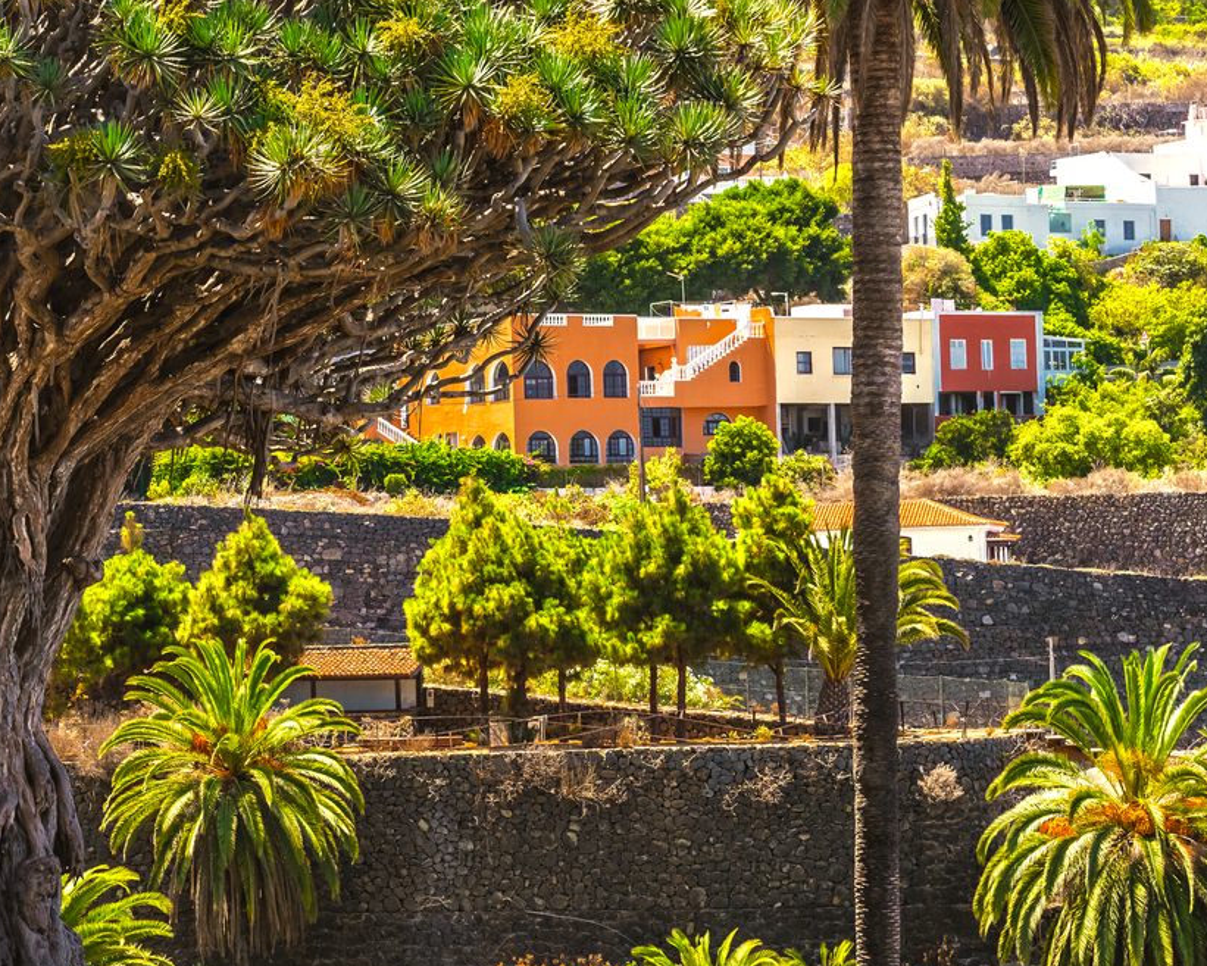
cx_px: 123
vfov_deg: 16.0
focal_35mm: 96
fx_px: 3430
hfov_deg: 19.6
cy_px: 505
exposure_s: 1/160
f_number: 8
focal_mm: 42
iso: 400
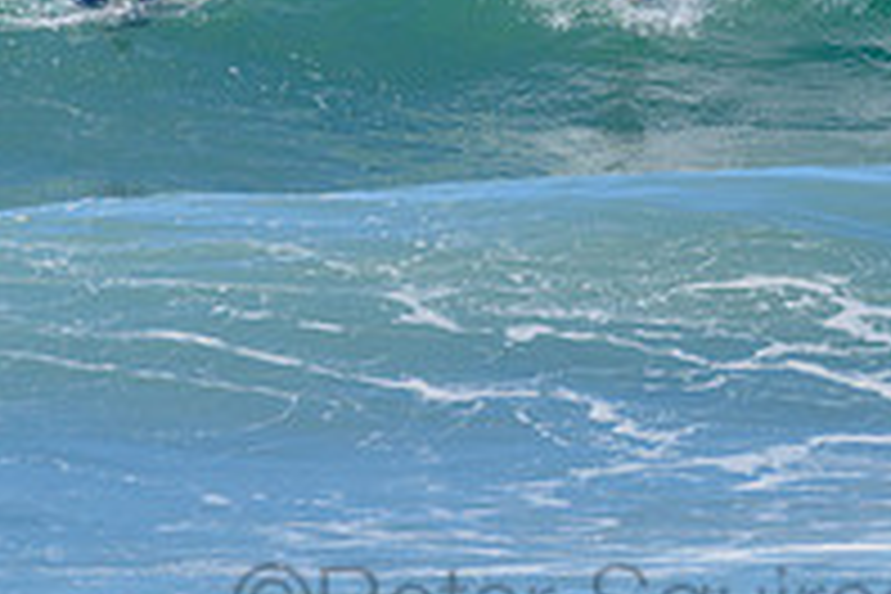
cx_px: 597
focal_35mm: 1500
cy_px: -142
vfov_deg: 0.9
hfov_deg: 1.4
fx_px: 37122
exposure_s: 1/2000
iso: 220
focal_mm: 500
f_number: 5.6
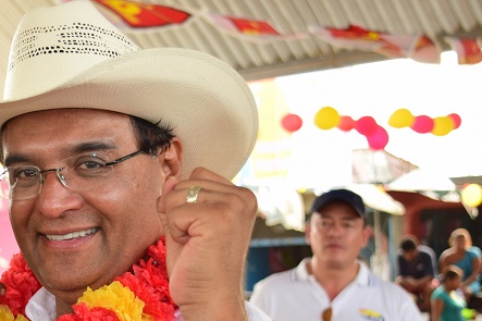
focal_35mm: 92
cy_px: 280
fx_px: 1231
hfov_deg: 21.7
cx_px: 54
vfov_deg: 14.7
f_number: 4.5
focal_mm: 34
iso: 200
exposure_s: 1/60
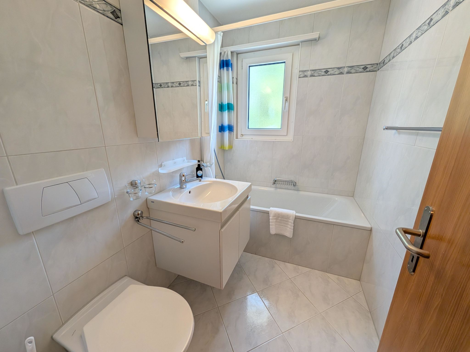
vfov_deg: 94.5
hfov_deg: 110.5
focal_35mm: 12
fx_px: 163
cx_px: 235
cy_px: 176
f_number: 1.7
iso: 45
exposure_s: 1/104
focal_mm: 2.02
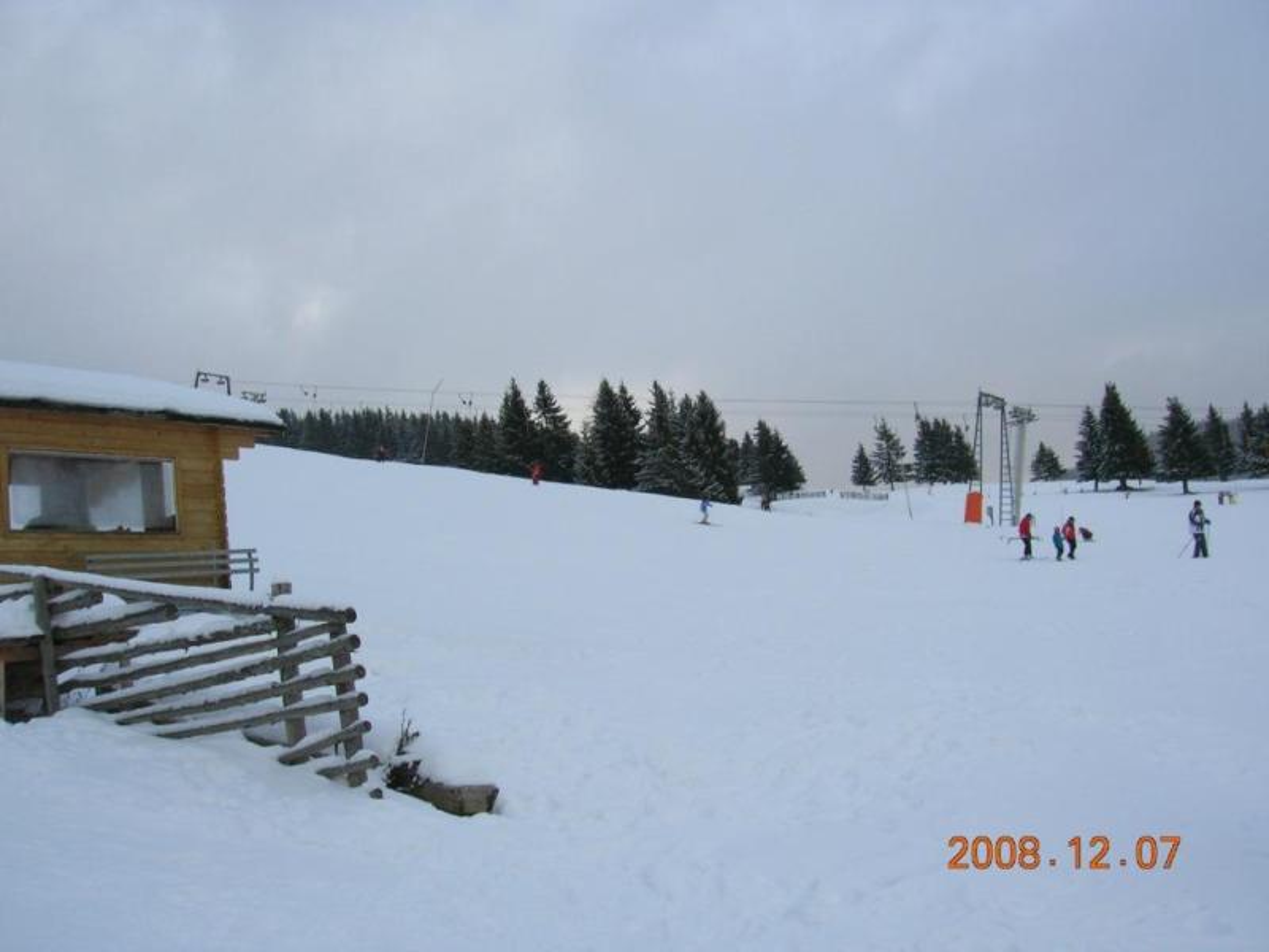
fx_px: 1246
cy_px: 476
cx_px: 634
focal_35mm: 34
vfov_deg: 41.8
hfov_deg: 54.0
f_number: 4.9
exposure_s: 1/97
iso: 50
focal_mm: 5.7
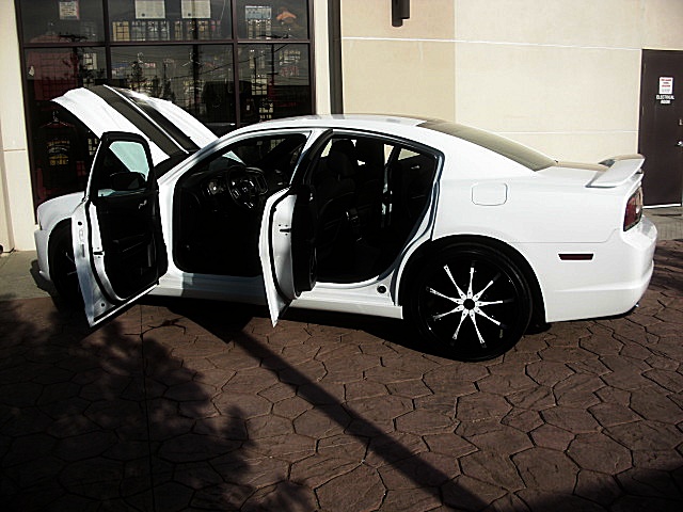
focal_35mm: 36
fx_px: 710
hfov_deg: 51.4
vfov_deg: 39.7
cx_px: 342
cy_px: 256
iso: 50
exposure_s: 1/160
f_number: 7.9
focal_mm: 6.3
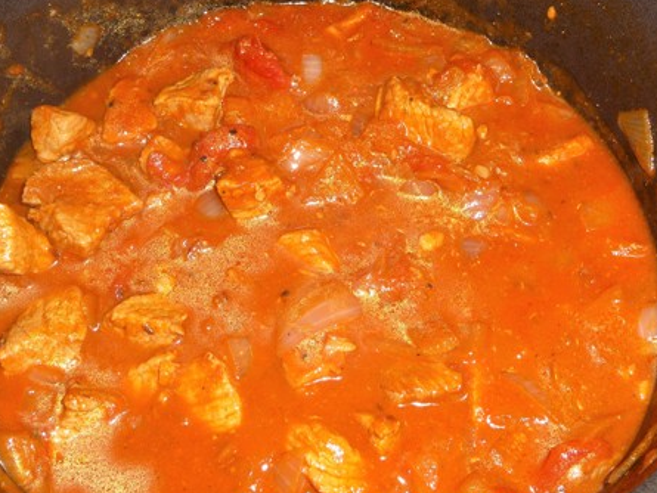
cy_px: 273
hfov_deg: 41.1
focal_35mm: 46
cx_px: 278
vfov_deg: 31.5
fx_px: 873
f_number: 3.5
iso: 100
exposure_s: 1/30
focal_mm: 5.3
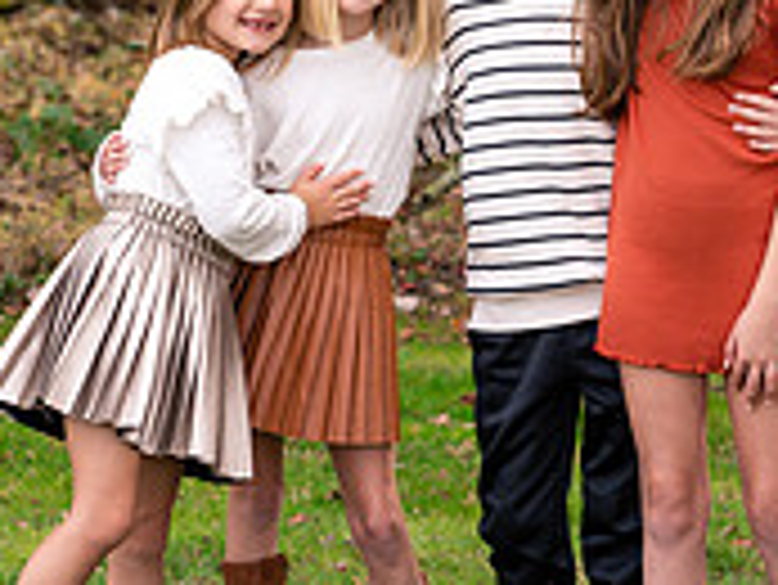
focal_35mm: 212
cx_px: 504
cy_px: 108
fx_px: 4768
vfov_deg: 7.0
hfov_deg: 9.3
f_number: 4.5
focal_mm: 85
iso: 400
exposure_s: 1/1000
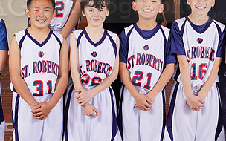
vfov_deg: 9.6
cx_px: 106
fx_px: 838
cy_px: 1
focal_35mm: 136
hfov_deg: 15.4
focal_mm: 70
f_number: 5.6
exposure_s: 1/200
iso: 200
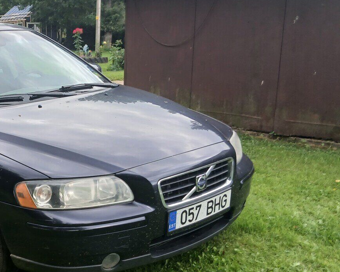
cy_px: 183
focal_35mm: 57
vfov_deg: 26.5
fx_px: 574
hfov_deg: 31.5
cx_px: 37
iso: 40
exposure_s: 1/100
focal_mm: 3.98
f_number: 1.8
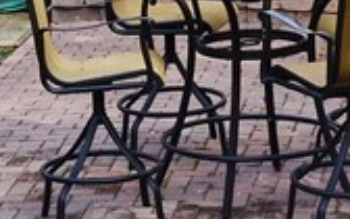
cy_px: -391
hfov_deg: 8.8
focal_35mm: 238
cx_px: 345
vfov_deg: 5.3
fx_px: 2270
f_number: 11
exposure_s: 1/125
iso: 125
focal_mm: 24
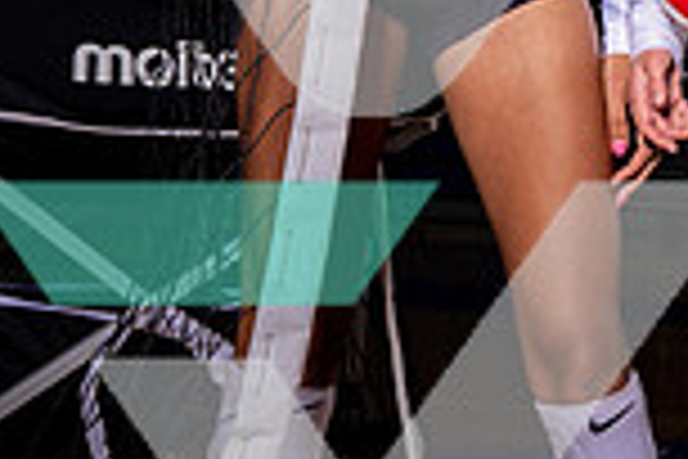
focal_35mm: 121
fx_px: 2312
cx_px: 1129
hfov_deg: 15.2
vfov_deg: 11.1
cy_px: -124
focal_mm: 32
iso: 400
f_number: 8
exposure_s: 1/250
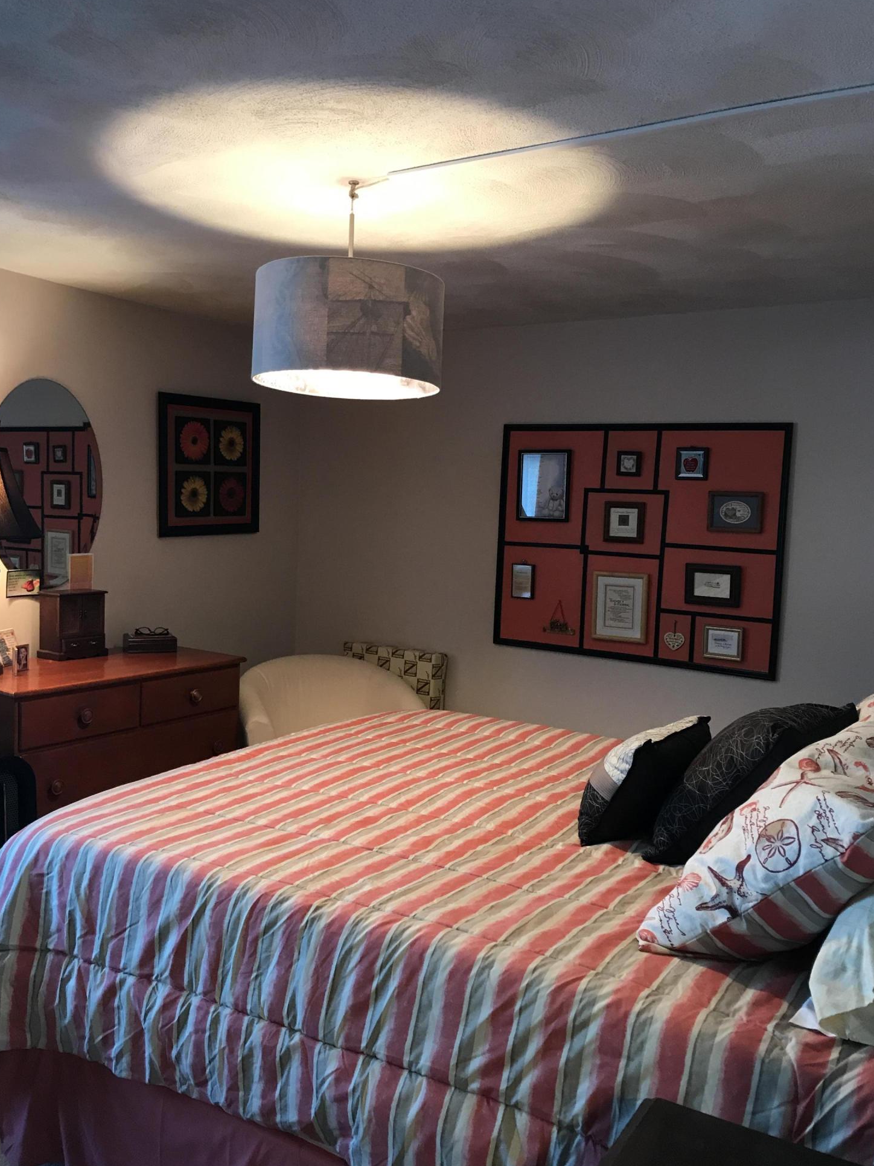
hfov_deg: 48.2
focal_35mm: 29
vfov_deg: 61.7
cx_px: 444
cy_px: 596
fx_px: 976
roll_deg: -2.4
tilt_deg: -4.4
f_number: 1.8
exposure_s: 1/15
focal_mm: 3.99
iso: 50
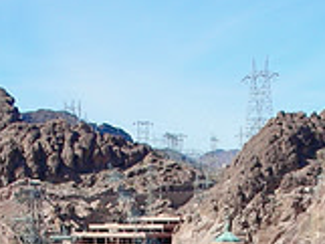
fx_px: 1184
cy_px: 380
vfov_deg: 11.3
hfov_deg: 15.6
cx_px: 204
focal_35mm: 126
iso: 50
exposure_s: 1/64.8
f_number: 8.5
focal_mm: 5.8
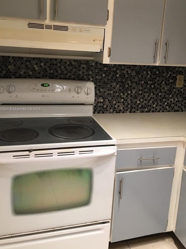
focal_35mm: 38
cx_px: 113
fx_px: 272
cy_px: 110
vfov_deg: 48.9
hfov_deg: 37.6
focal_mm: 4.15
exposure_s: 1/15
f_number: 2.2
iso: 50
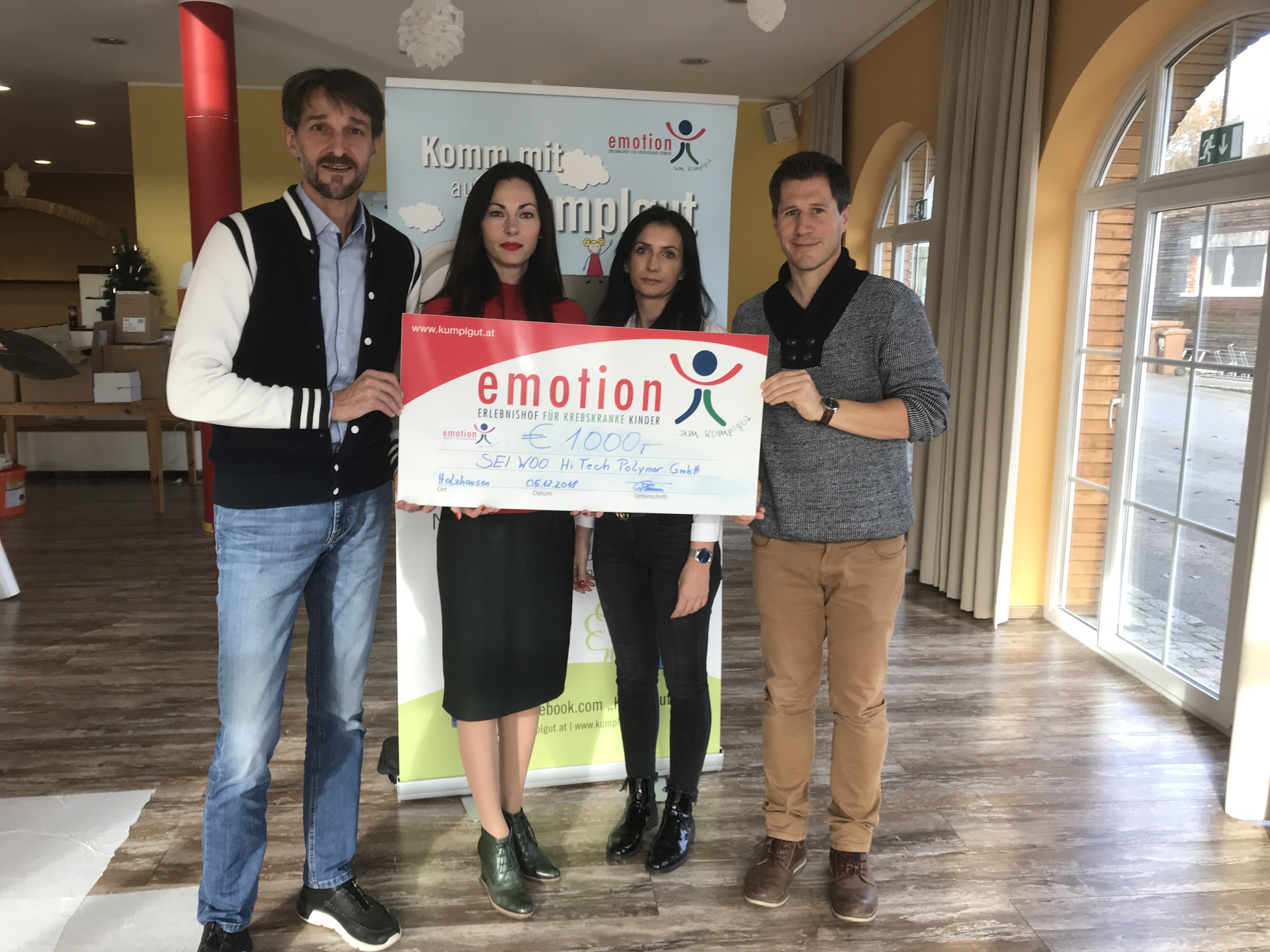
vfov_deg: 49.7
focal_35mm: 28
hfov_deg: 63.4
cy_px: 476
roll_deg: +0.1
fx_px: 1027
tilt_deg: -9.3
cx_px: 635
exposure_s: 1/100
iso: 32
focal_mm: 3.99
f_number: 1.8
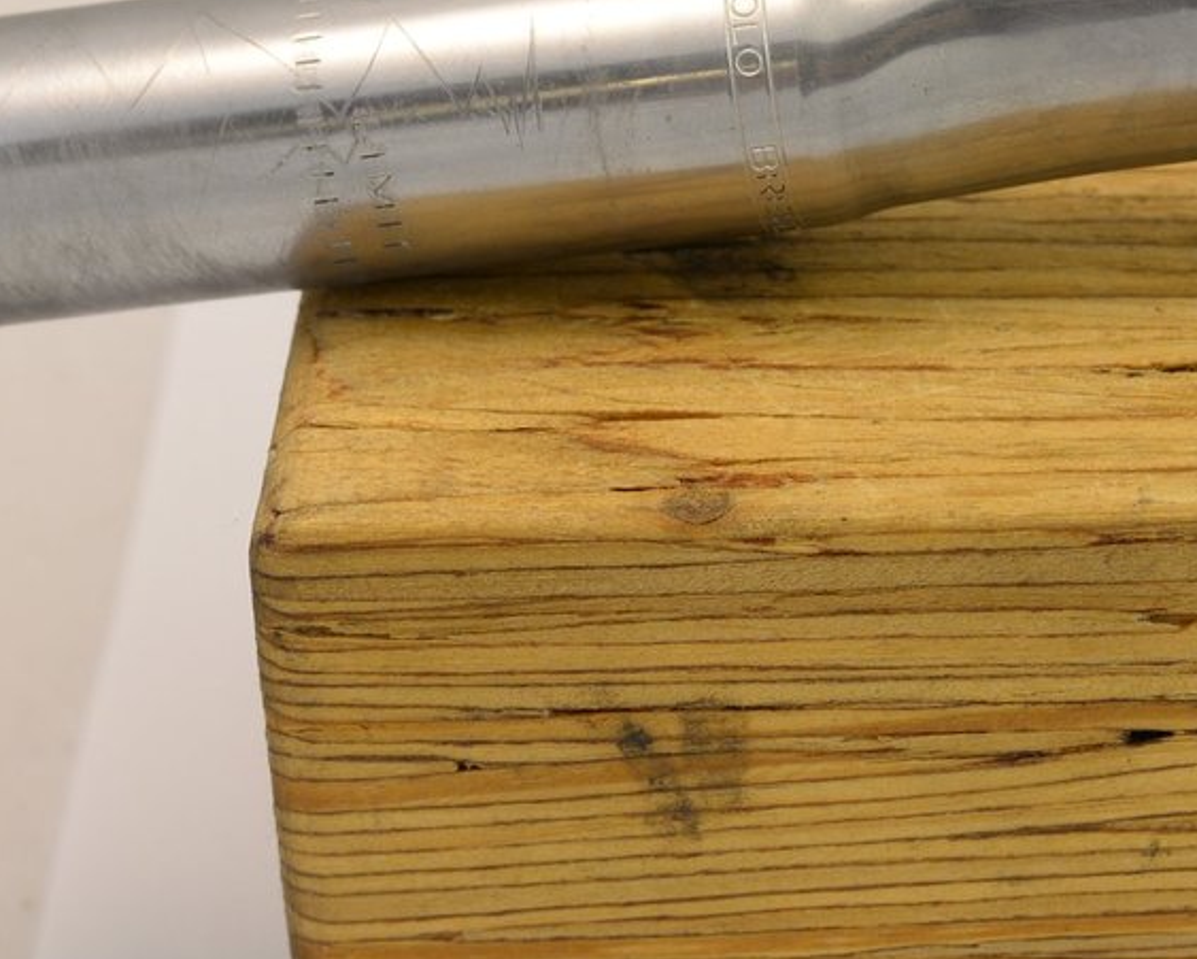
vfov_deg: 12.3
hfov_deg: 15.2
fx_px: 4431
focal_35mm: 125
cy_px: 139
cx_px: 1027
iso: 500
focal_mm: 50
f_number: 7.1
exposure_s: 1/15
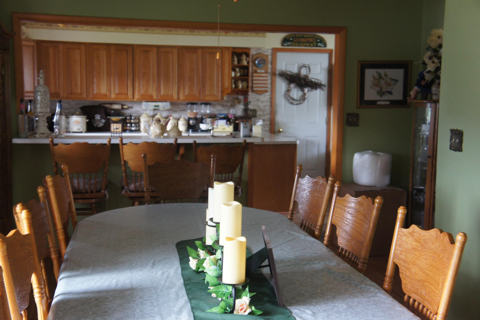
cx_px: 240
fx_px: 660
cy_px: 160
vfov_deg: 27.2
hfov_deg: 40.0
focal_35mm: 50
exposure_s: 1/60
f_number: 4.5
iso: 1250
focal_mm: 33
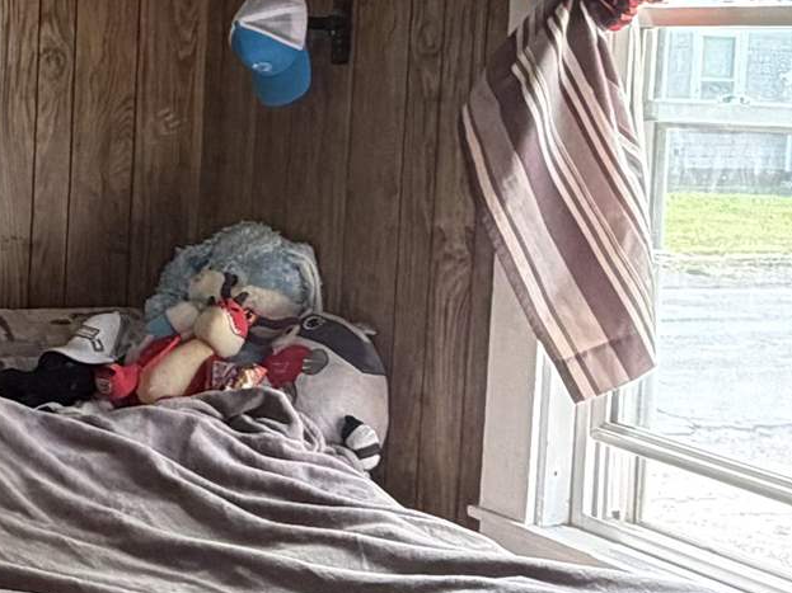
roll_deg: -1.5
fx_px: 1578
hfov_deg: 25.0
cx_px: -196
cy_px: 173
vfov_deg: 21.2
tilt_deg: -3.0
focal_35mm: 69
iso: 320
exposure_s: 1/64
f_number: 2.2
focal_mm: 2.22
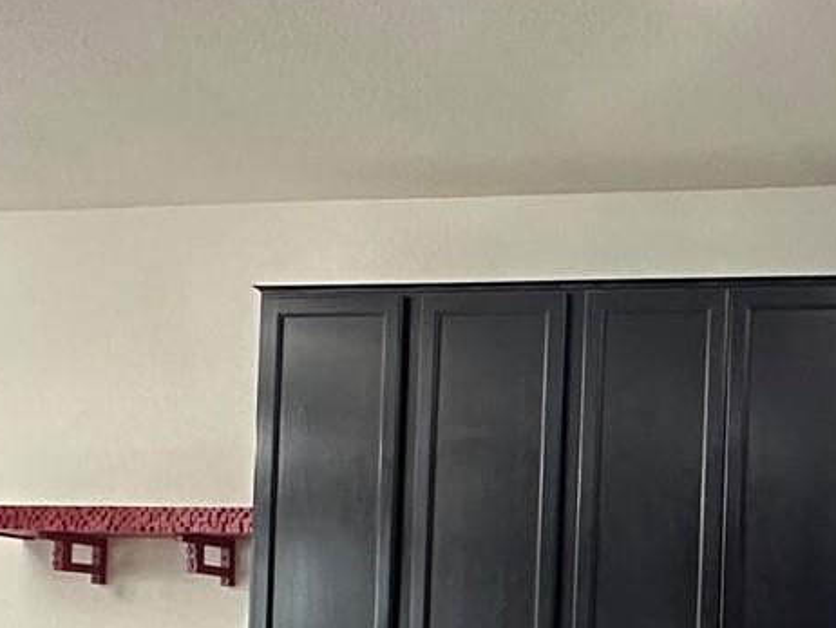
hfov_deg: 28.2
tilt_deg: +0.2
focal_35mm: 62
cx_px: 930
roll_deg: -2.0
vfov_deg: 22.4
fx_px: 1498
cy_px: 686
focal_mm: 2.22
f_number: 2.2
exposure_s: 1/60
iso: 640
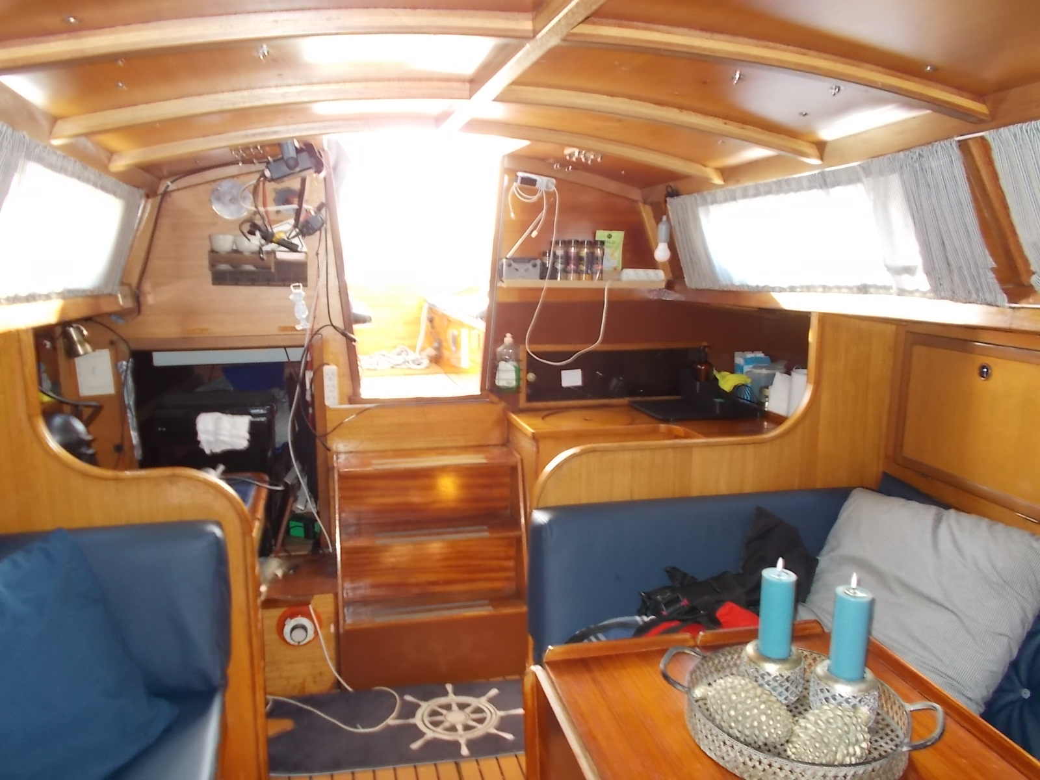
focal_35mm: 26
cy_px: 390
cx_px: 520
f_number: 3.2
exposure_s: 1/25
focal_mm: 4.6
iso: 220
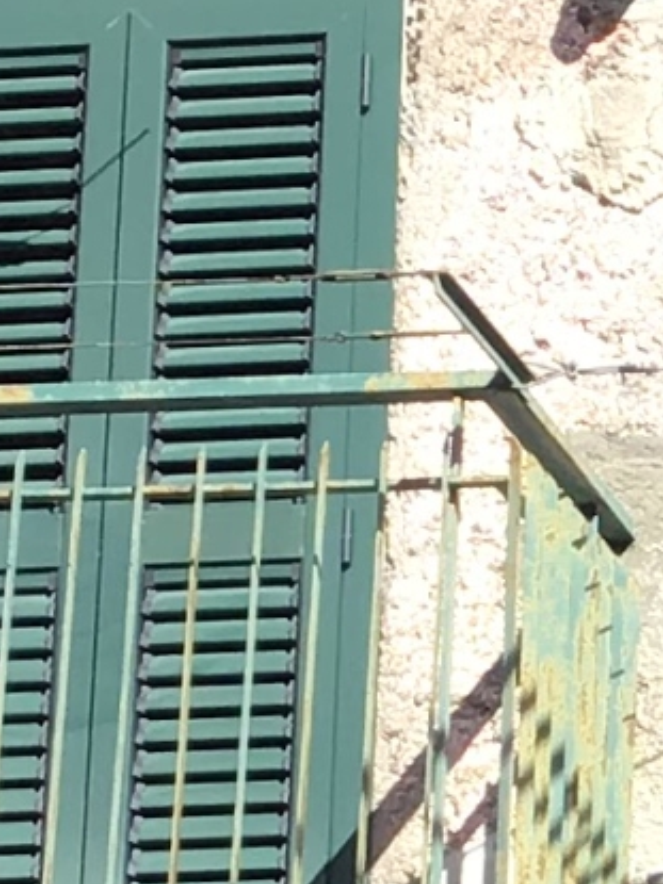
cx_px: 1328
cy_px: 716
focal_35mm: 209
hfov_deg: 6.9
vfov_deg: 9.4
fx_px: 5340
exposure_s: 1/747
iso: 25
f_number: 2.4
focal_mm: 3.3
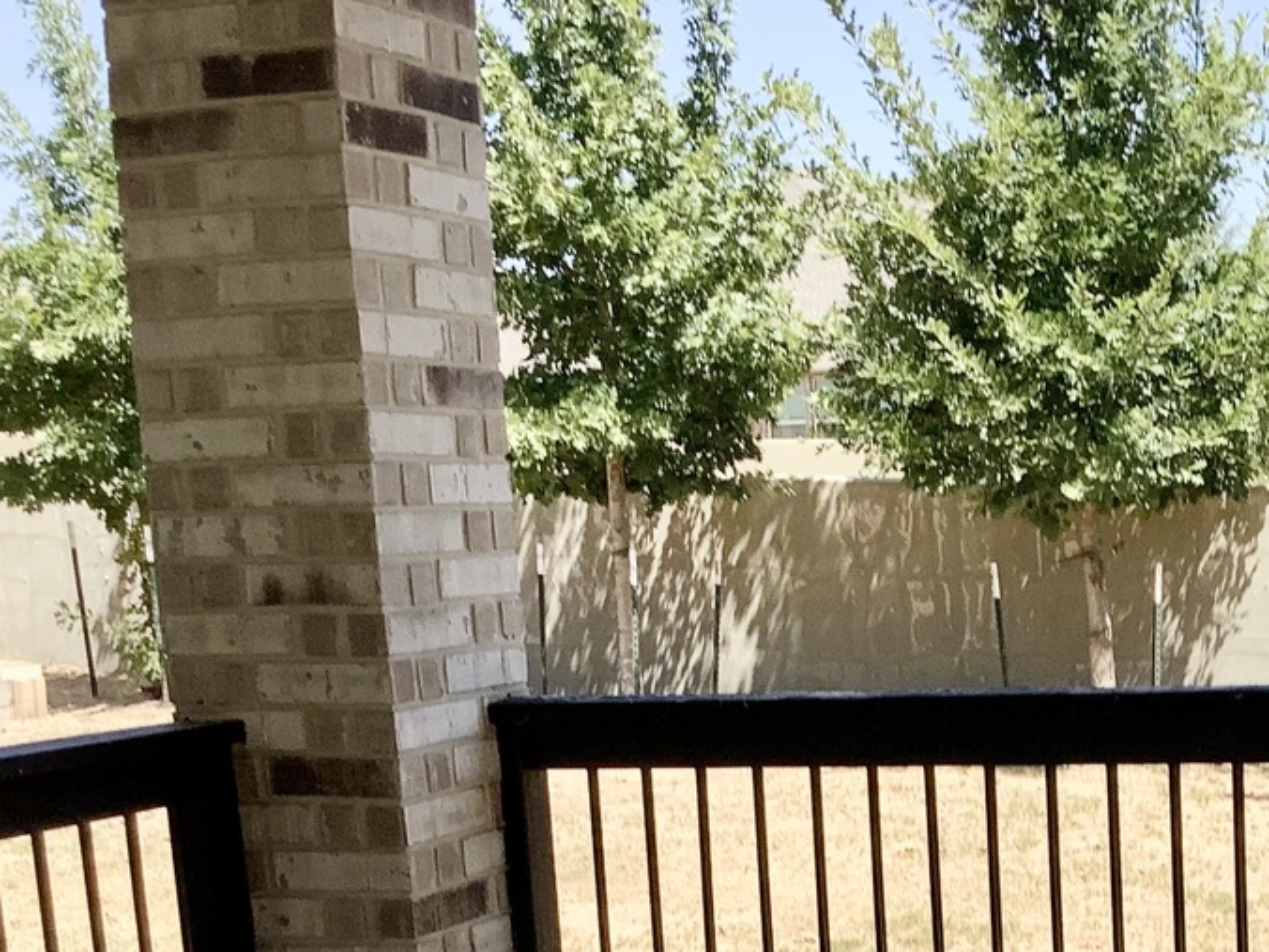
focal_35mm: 66
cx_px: 1078
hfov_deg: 28.5
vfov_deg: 21.3
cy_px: 990
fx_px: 2420
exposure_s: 1/679
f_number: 2.4
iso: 25
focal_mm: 3.3
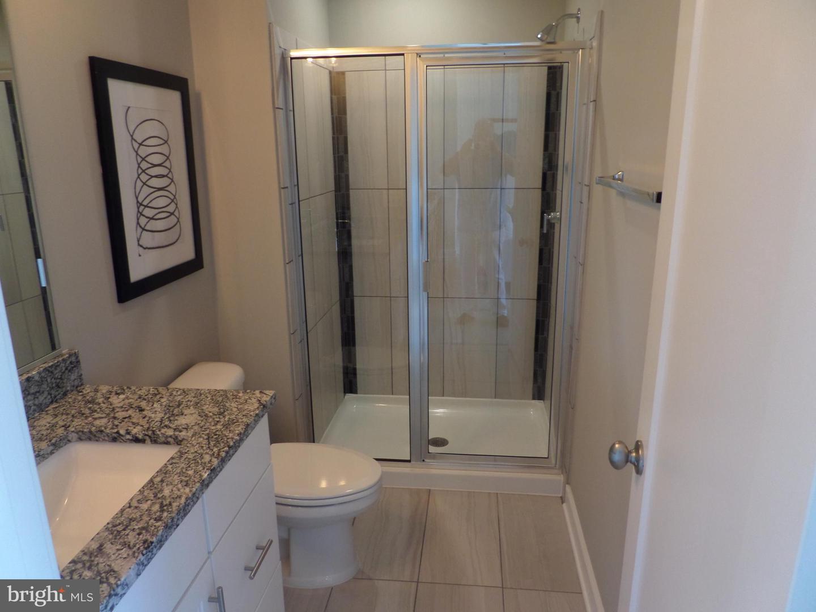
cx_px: 408
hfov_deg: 71.6
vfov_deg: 56.8
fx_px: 566
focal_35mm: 24
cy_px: 306
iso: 200
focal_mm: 4
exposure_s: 1/30
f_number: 3.2
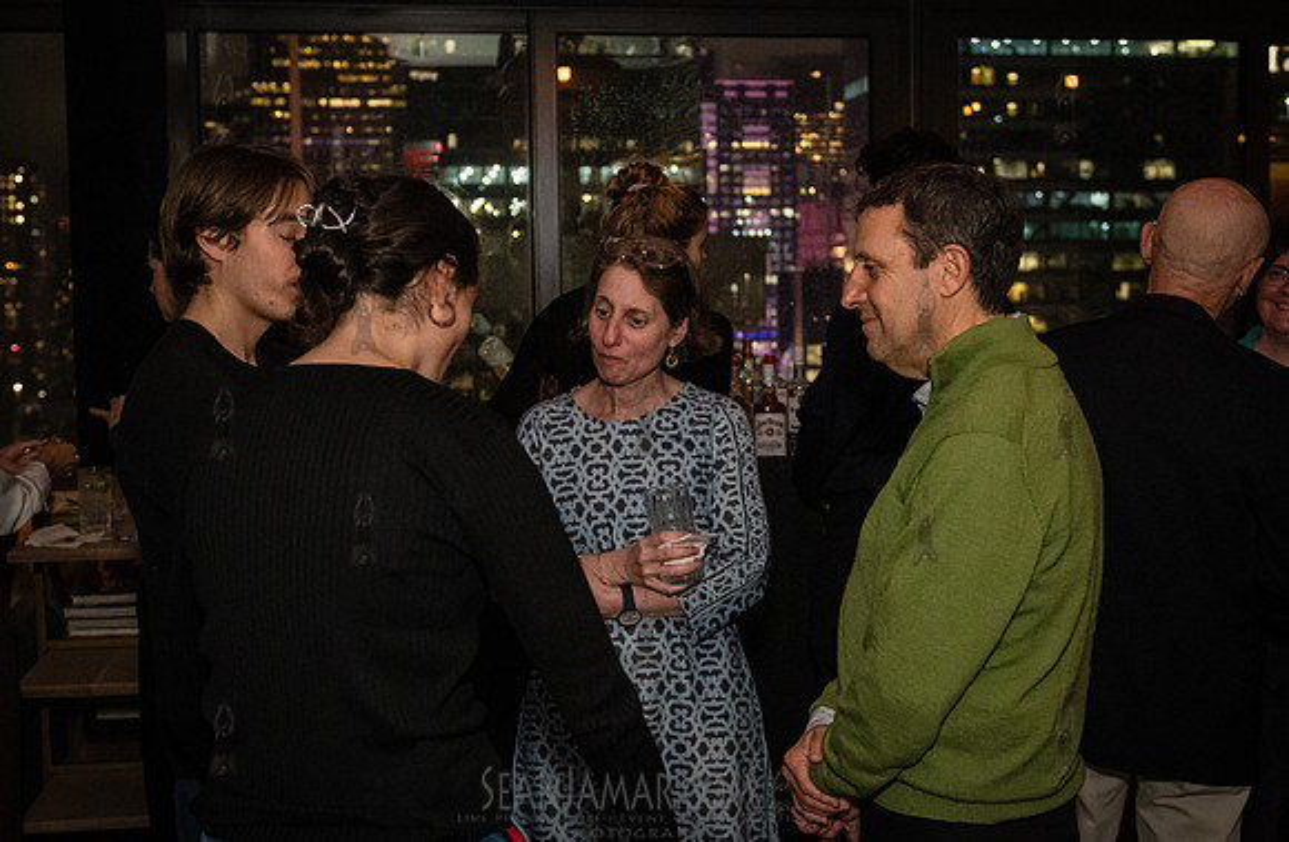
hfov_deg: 46.3
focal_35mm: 42
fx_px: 1508
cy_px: 361
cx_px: 663
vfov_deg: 31.2
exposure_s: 1/320
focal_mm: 32
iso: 12800
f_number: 3.5
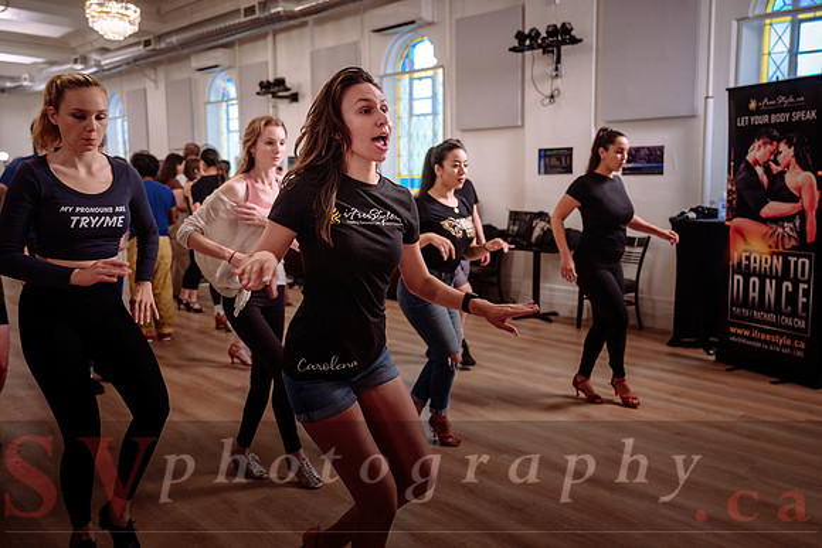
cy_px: 251
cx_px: 446
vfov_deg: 44.5
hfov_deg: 63.0
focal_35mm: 29
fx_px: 669
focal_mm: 27
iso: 1000
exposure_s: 1/200
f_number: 2.8
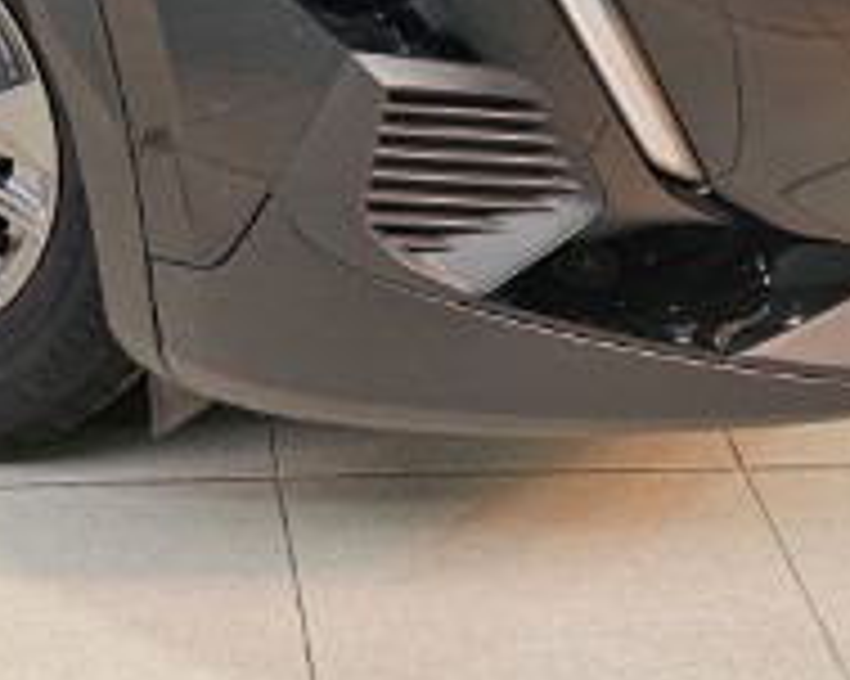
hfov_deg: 24.4
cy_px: -311
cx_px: 85
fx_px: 1911
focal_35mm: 76
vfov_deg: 18.1
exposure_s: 1/100
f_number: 1.7
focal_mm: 6.3
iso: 50
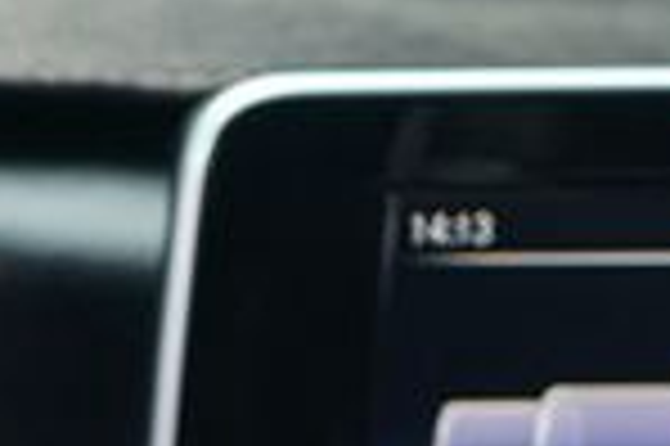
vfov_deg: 5.4
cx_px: -1277
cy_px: 1309
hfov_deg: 7.6
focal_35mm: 241
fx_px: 4480
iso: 320
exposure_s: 1/40
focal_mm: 35
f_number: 4
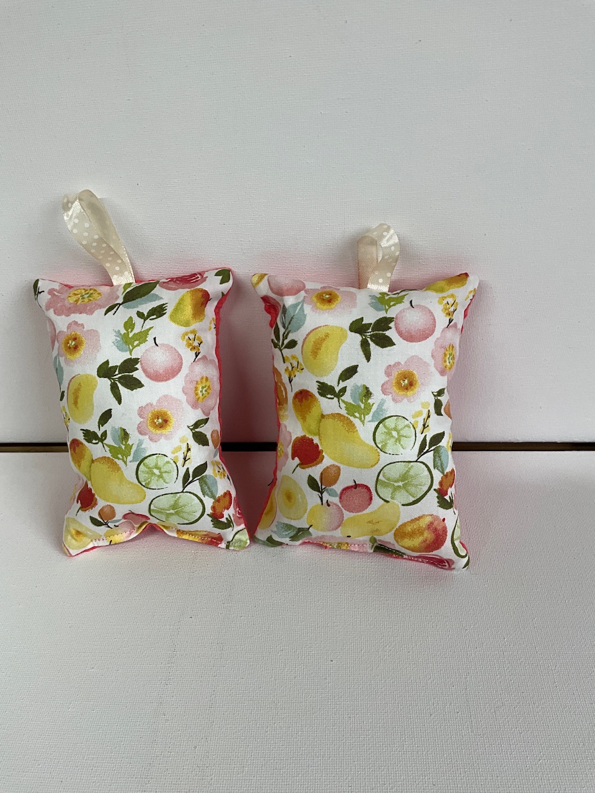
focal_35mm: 29
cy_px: 396
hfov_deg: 48.2
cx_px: 298
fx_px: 665
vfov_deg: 61.7
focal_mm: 3
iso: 32
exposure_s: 1/100
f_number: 1.8
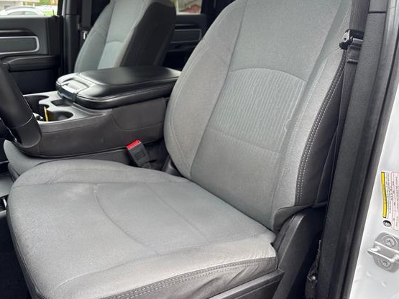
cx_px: 193
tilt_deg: -17.9
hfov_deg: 60.0
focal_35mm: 30
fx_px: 346
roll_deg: +0.0
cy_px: 134
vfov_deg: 46.7
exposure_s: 1/150
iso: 40
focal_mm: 5.96
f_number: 1.6
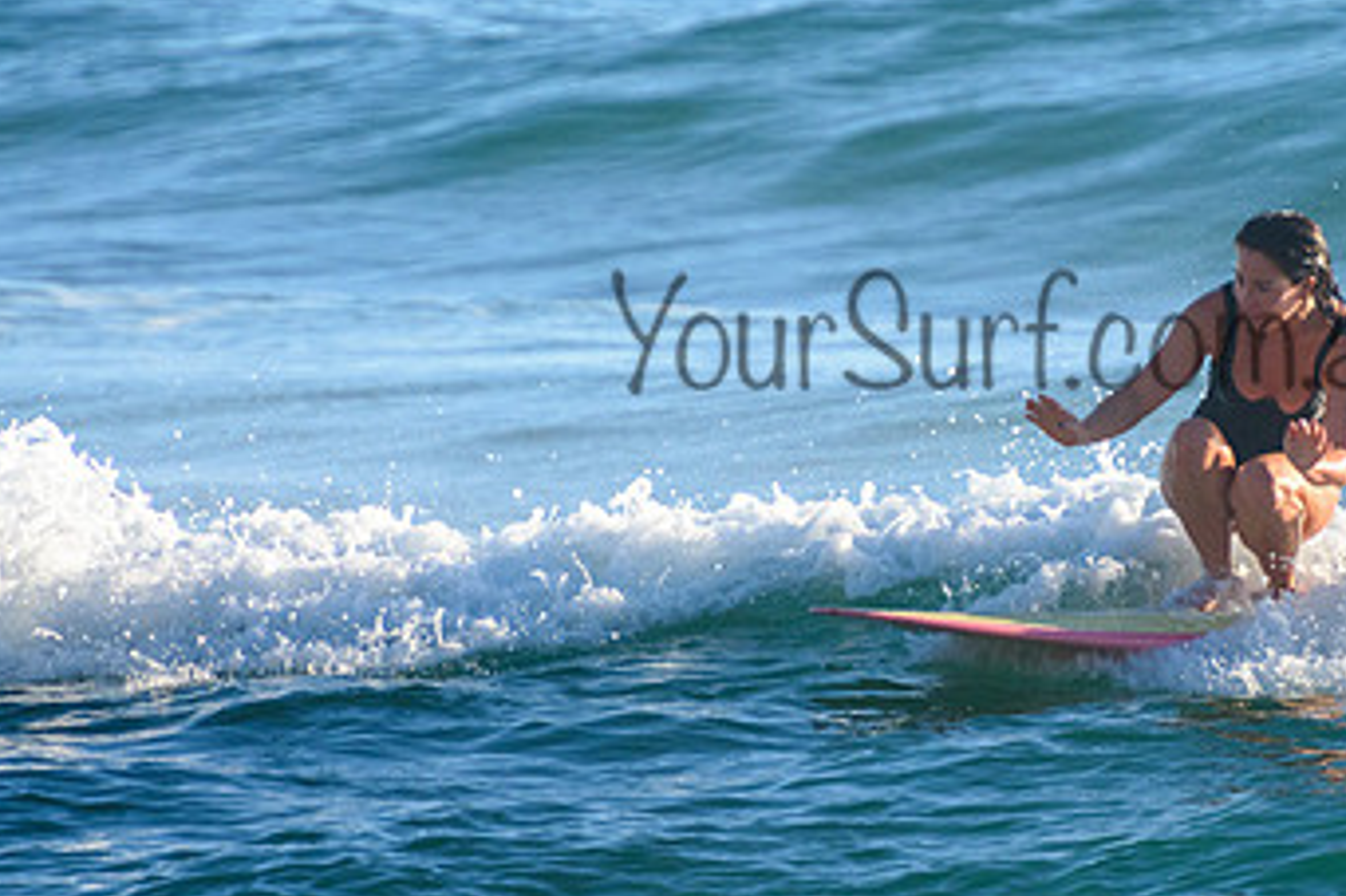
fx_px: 38154
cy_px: 298
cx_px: 1018
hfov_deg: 2.0
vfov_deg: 1.3
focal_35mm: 1021
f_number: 5.6
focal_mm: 400
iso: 640
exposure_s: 1/2500
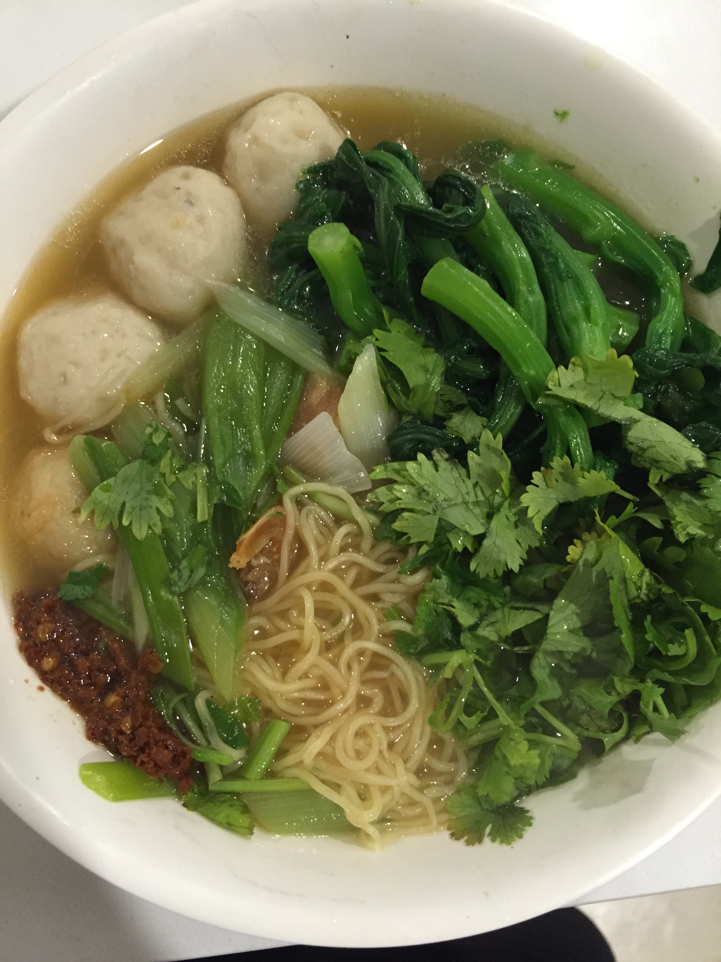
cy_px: 481
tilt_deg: -80.6
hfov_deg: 48.2
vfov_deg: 61.7
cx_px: 360
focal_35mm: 29
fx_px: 805
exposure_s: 1/20
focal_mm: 4.15
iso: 250
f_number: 2.2
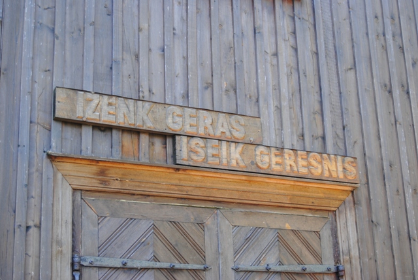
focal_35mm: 68
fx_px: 784
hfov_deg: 29.8
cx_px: 209
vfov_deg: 20.2
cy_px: 140
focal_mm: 45
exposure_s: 1/80
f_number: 5.3
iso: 200
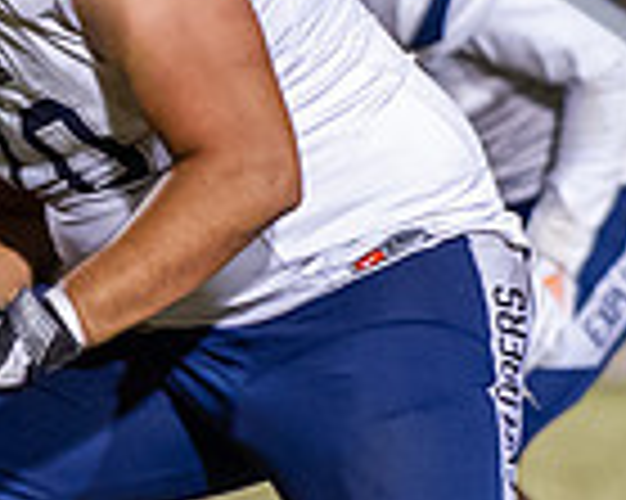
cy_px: 188
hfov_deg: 1.9
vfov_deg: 1.5
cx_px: 162
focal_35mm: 1001
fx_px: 18533
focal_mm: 180
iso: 5000
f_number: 3.2
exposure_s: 1/500
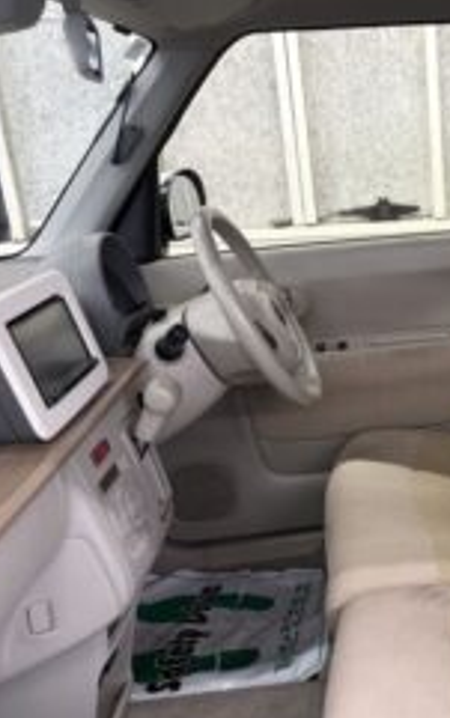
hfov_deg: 29.2
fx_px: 783
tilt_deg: -16.5
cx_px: 486
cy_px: 359
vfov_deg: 49.2
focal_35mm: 40
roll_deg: +2.7
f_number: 1.6
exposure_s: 1/50
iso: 125
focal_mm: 5.96
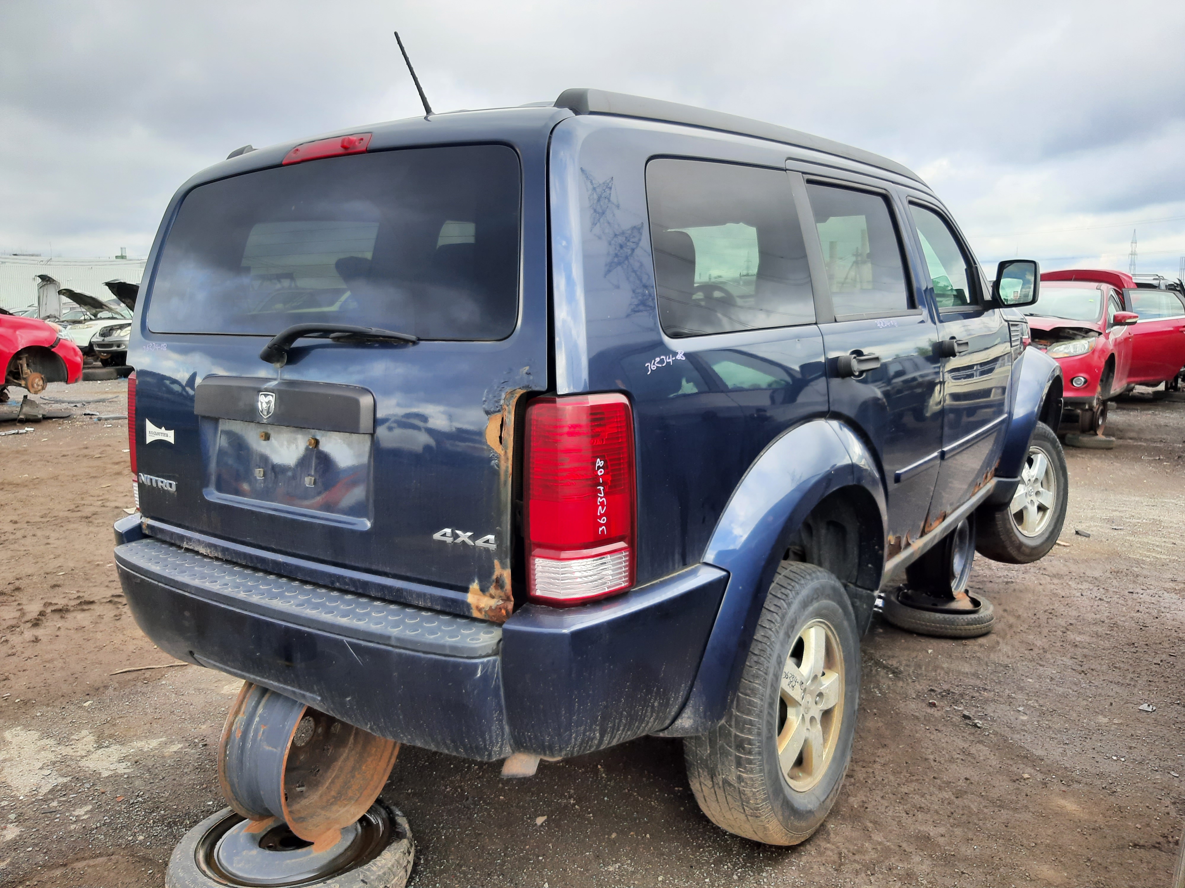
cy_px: 444
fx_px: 890
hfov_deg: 67.3
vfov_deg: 53.1
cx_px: 592
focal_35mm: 26
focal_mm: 3.92
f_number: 1.7
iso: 40
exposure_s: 1/200
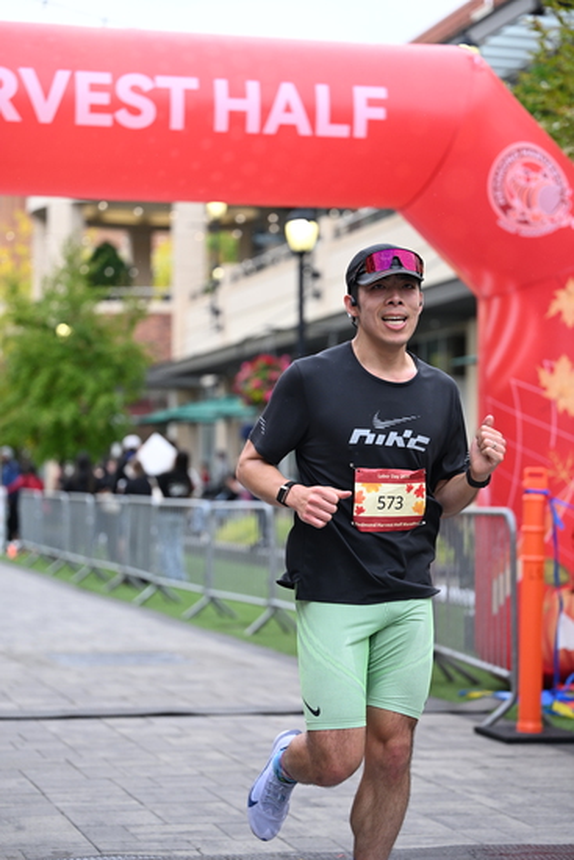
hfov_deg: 16.7
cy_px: 430
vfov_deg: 24.8
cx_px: 287
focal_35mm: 82
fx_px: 1960
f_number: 2.8
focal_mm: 82
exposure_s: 1/1600
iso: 1000
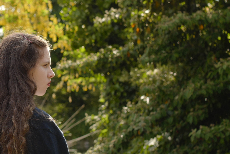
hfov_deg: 11.7
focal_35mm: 172
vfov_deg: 8.0
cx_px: -30
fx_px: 1099
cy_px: 65
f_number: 2.8
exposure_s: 1/1000
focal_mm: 35
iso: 200
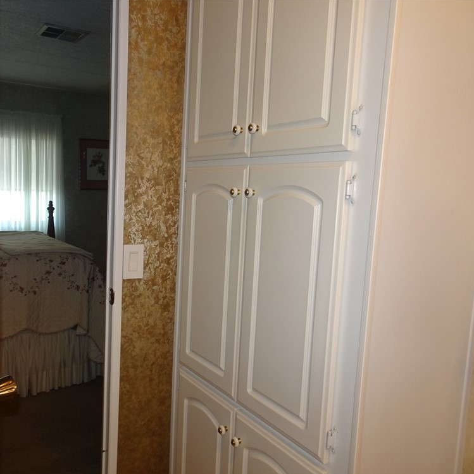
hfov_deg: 54.9
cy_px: 240
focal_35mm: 29
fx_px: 449
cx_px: 172
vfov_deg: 55.6
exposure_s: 1/30
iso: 125
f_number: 3.5
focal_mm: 4.1
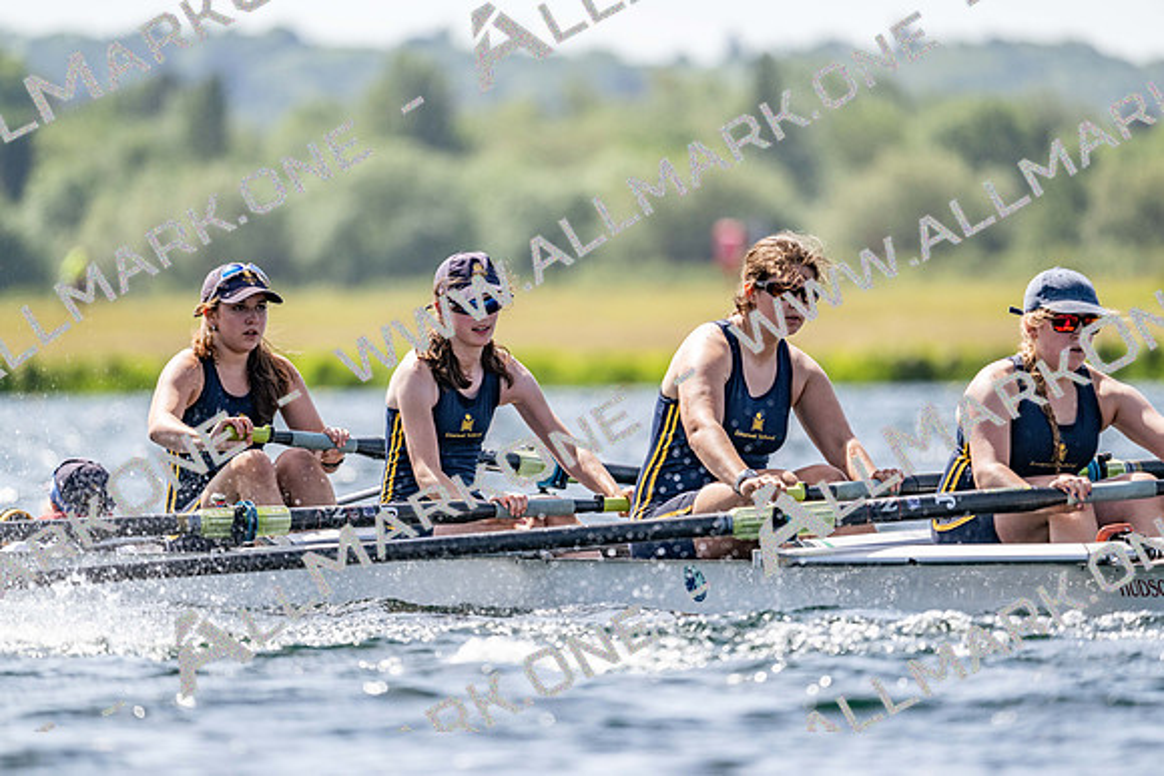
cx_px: 582
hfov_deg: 5.2
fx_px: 12936
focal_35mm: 400
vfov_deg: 3.4
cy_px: 388
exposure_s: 1/2500
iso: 280
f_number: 4.5
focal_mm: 400
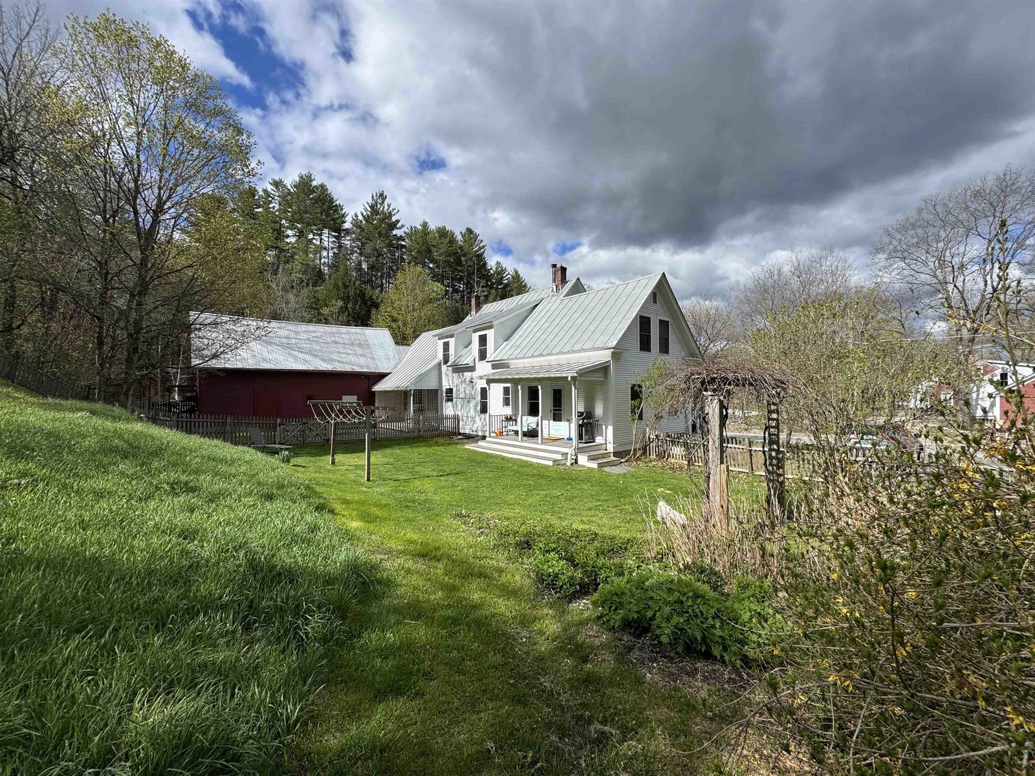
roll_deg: +0.1
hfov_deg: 102.1
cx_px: 518
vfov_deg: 85.7
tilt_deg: +1.2
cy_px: 388
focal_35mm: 14
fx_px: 419
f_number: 2.2
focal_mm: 2.22
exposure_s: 1/2674
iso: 50
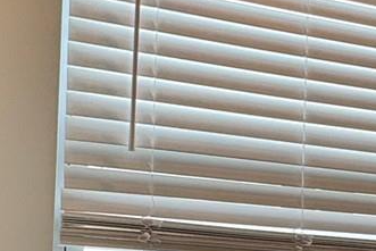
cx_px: 508
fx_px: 940
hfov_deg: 20.4
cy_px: 304
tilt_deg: +2.0
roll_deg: -0.7
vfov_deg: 14.7
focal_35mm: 90
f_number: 2.2
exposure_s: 1/120
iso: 40
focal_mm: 2.22
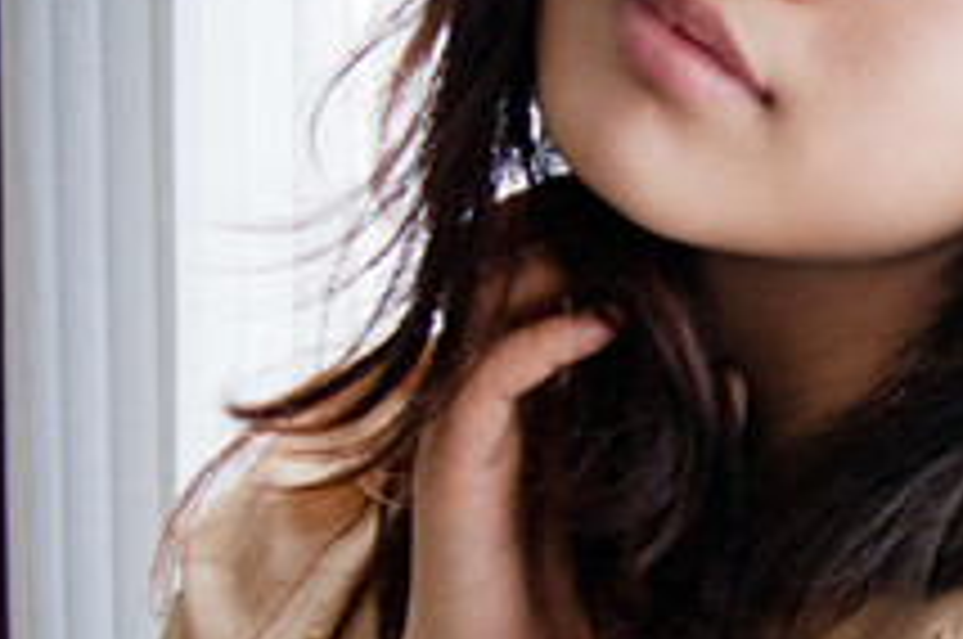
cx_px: 1516
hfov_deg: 11.6
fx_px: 4487
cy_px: 551
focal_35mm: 168
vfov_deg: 8.1
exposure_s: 1/80
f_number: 3.5
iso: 400
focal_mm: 30
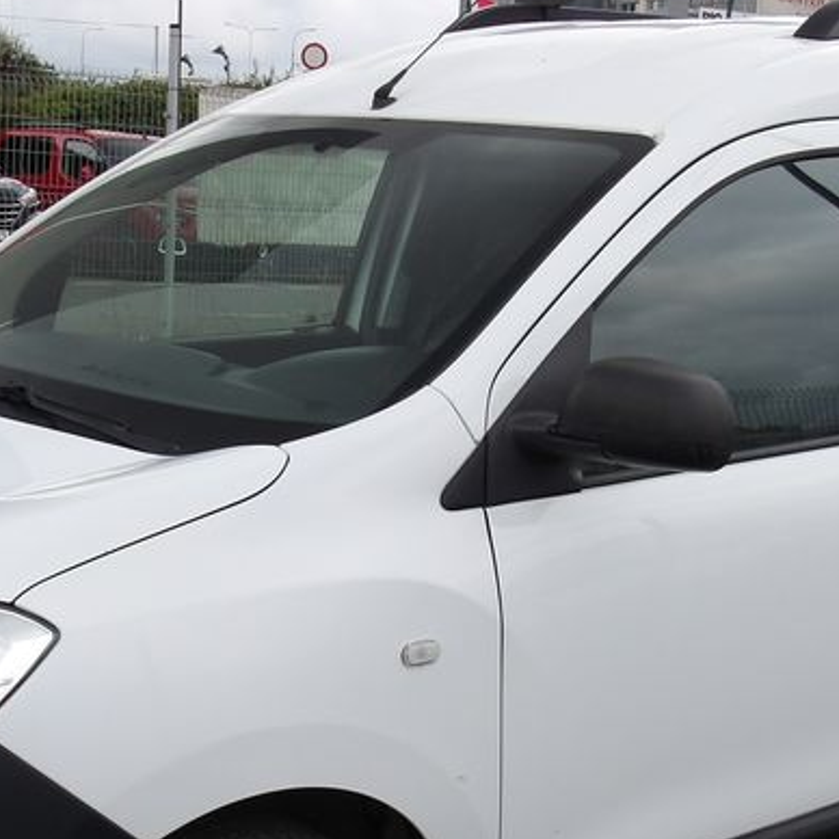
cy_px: 623
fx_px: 1728
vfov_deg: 27.0
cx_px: 394
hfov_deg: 27.3
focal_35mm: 63
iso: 100
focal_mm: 4.9
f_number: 3
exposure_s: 1/534
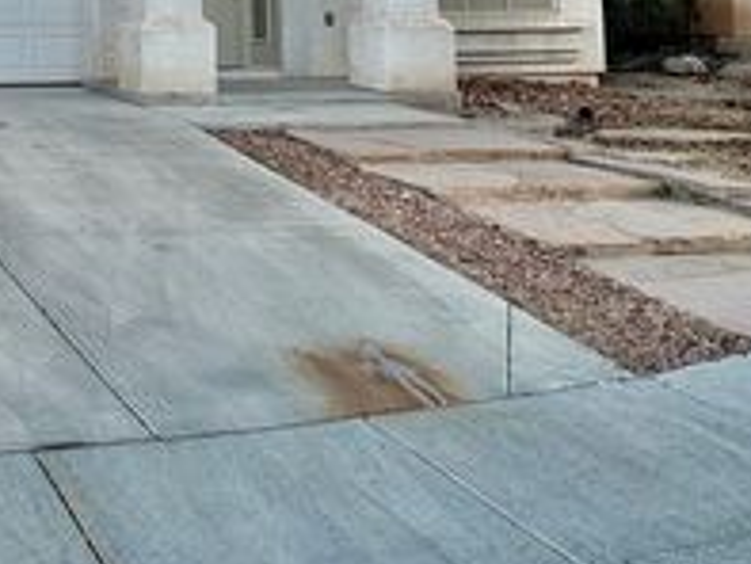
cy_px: -112
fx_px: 1433
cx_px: -126
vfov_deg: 20.8
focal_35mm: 66
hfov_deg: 26.4
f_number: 1.5
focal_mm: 5.7
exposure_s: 1/405
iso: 50
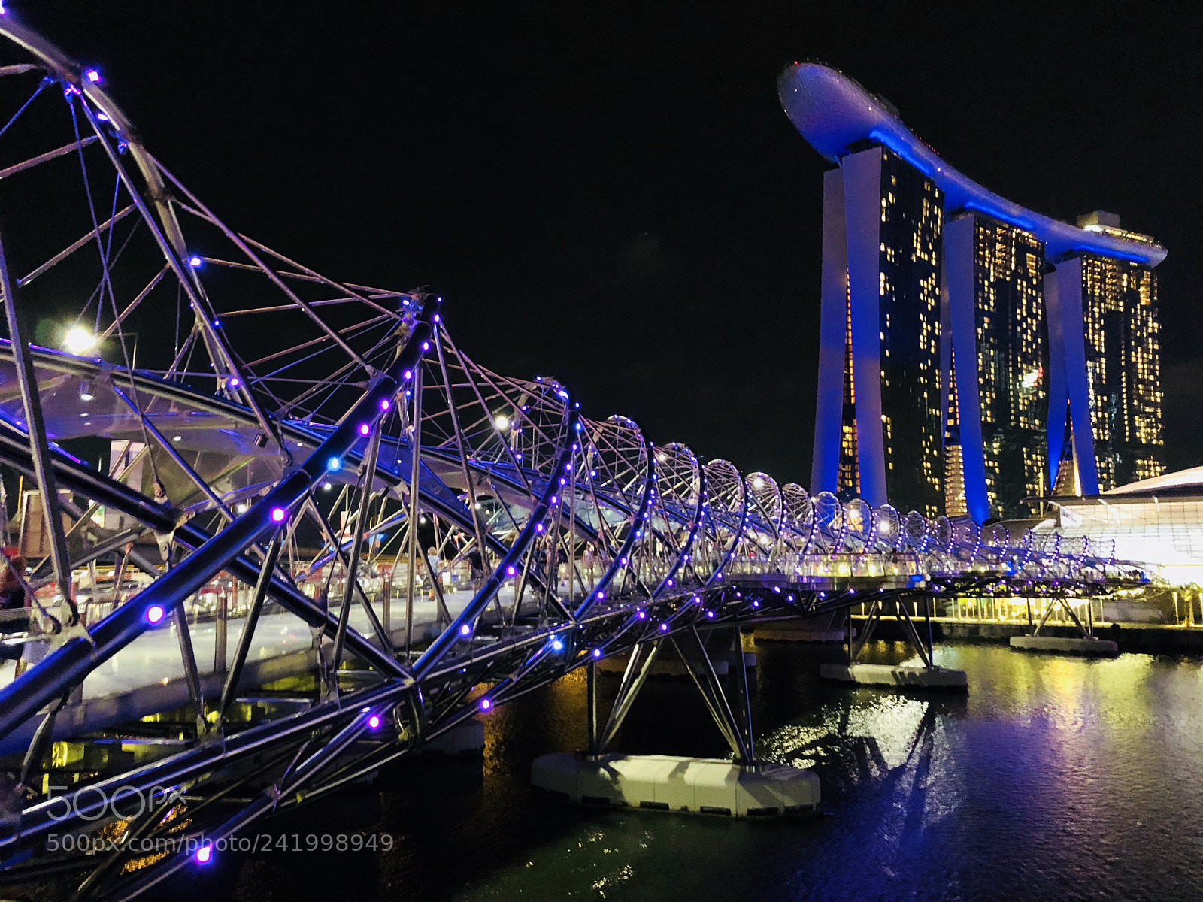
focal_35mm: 28
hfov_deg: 63.4
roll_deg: -0.3
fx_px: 973
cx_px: 602
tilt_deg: +7.6
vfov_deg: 49.7
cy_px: 451
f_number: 1.8
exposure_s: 1/4
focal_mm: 4
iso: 250
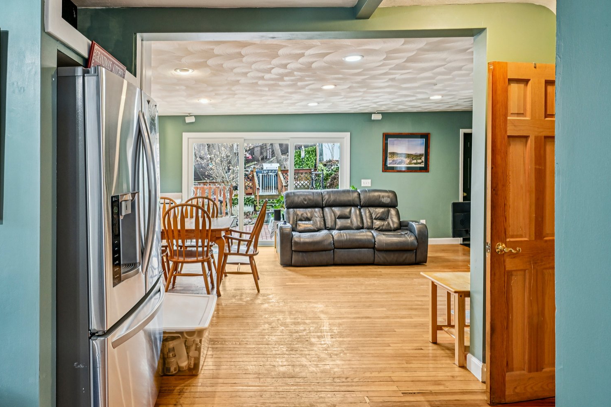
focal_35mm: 22
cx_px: 260
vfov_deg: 57.0
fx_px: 373
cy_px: 174
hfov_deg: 78.1
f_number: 8
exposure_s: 1/10
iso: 400
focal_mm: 16
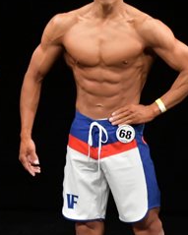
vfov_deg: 2.4
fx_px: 5721
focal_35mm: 822
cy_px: 146
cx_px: -43
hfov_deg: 1.9
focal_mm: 180
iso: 3200
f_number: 5.6
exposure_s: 1/400
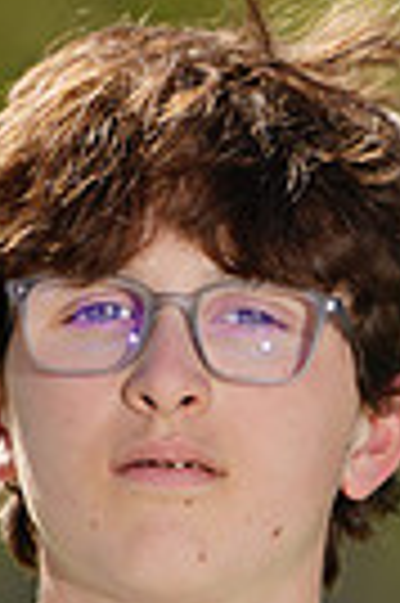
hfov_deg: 1.0
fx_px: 22573
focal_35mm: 1351
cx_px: 187
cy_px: 792
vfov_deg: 1.5
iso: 64
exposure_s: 1/200
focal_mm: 312
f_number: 7.1
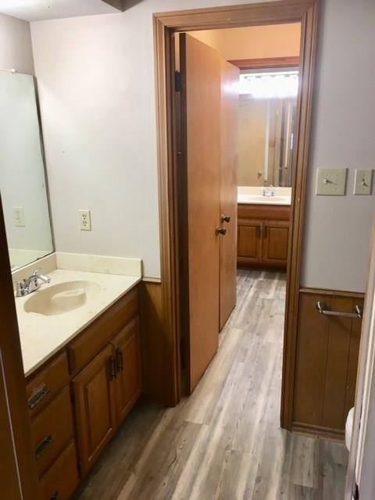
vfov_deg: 61.7
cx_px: 188
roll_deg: -0.5
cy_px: 250
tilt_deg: -15.3
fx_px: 419
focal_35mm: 29
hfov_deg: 48.2
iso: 50
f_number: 2.2
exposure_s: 1/30
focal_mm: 4.15
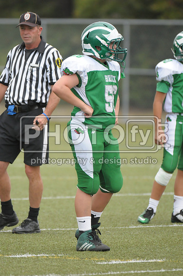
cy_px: 138
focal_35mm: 495
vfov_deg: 4.2
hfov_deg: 2.8
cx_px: 92
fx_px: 3785
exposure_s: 1/3200
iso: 1600
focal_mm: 330
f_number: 4
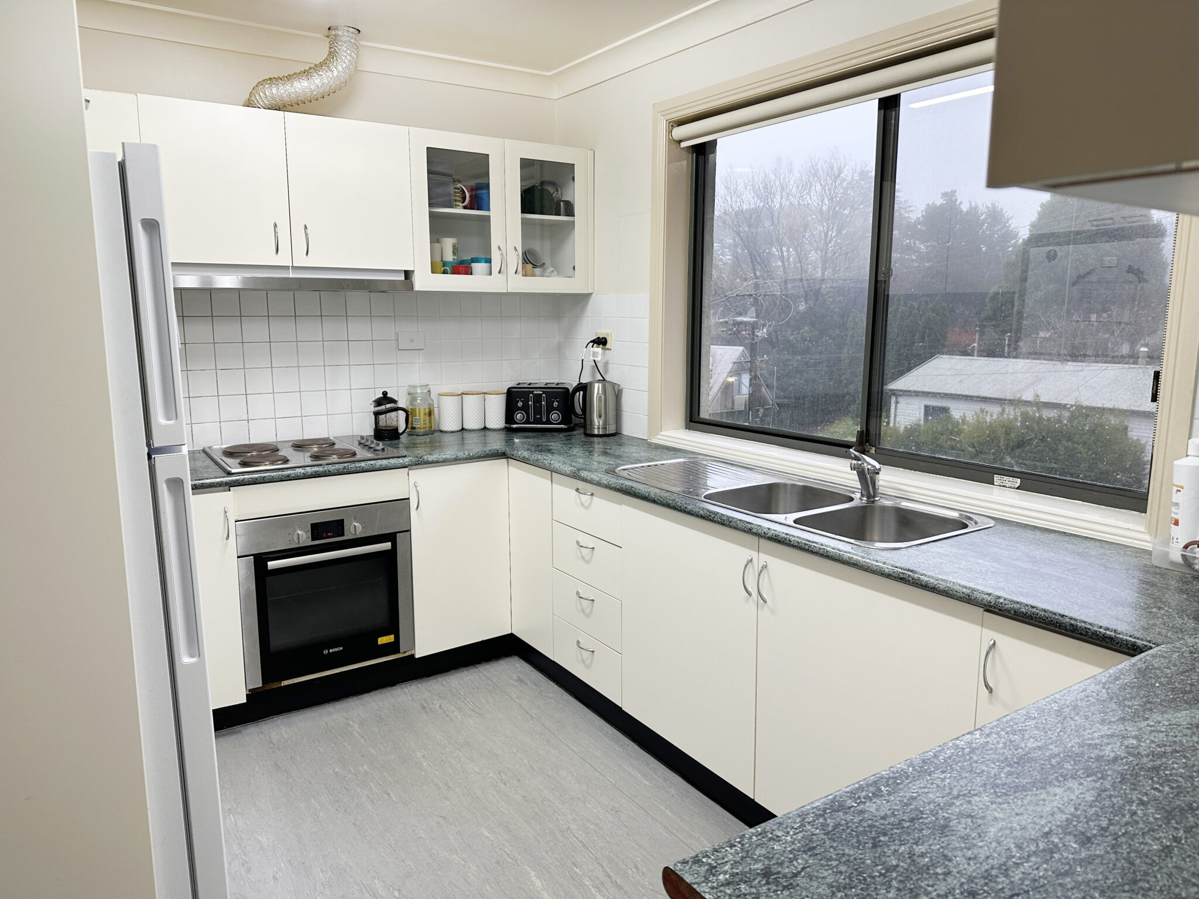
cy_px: 450
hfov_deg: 71.6
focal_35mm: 24
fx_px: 831
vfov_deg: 56.8
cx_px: 600
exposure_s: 1/100
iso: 100
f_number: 1.78
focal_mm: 6.86
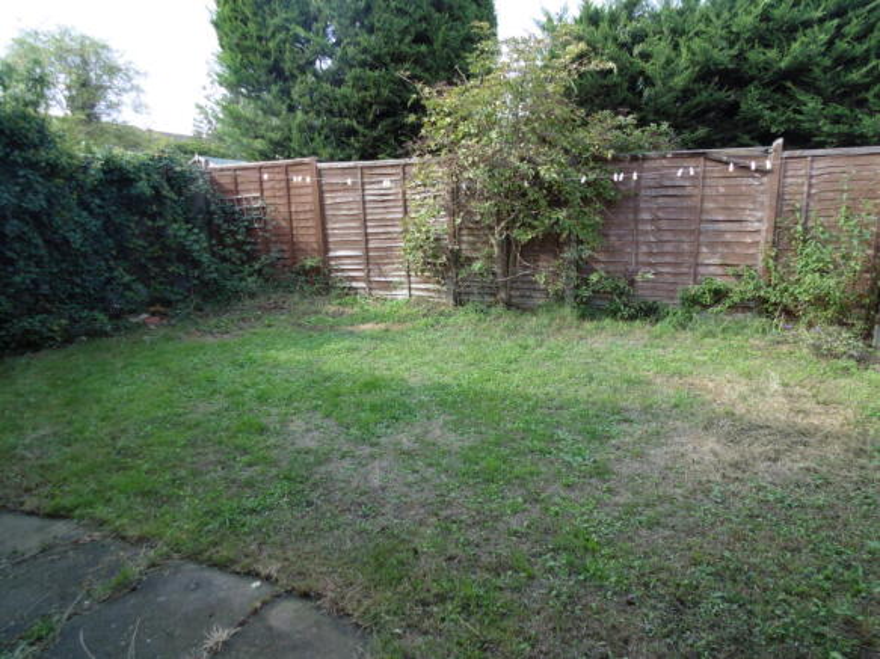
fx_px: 559
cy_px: 330
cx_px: 440
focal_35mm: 22
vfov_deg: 61.1
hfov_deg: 76.4
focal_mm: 4
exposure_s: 1/320
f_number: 3
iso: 100
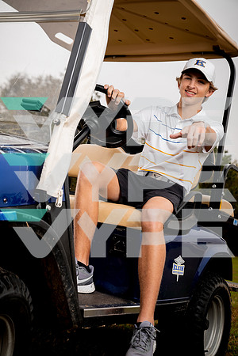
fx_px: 516
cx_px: 119
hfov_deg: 26.0
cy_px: 178
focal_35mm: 52
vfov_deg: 38.2
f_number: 4.5
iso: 200
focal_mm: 52
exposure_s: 1/250
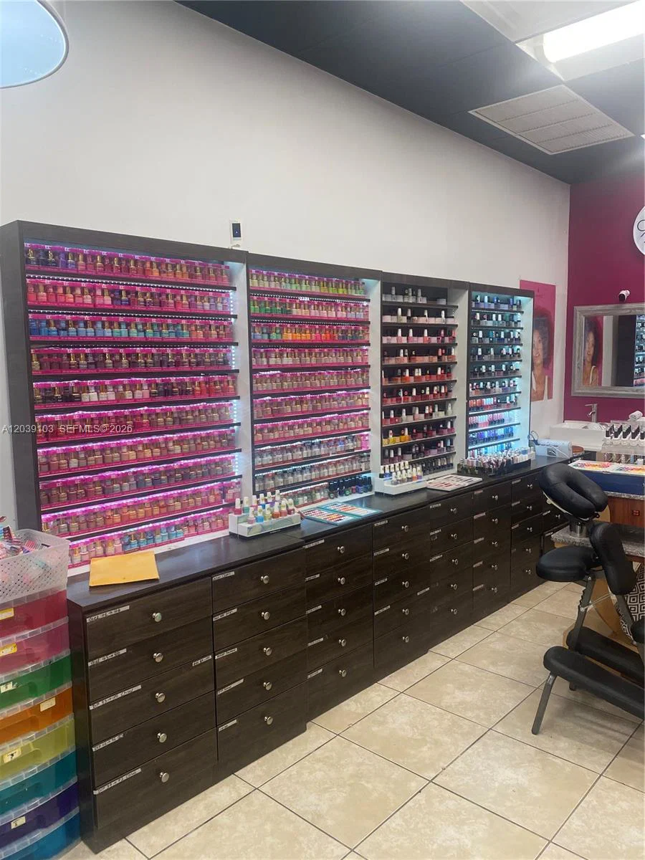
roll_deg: +0.3
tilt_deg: -6.0
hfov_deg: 53.1
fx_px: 646
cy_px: 430
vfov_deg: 67.3
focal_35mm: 26
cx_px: 322
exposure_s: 1/120
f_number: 1.8
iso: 100
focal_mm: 4.25
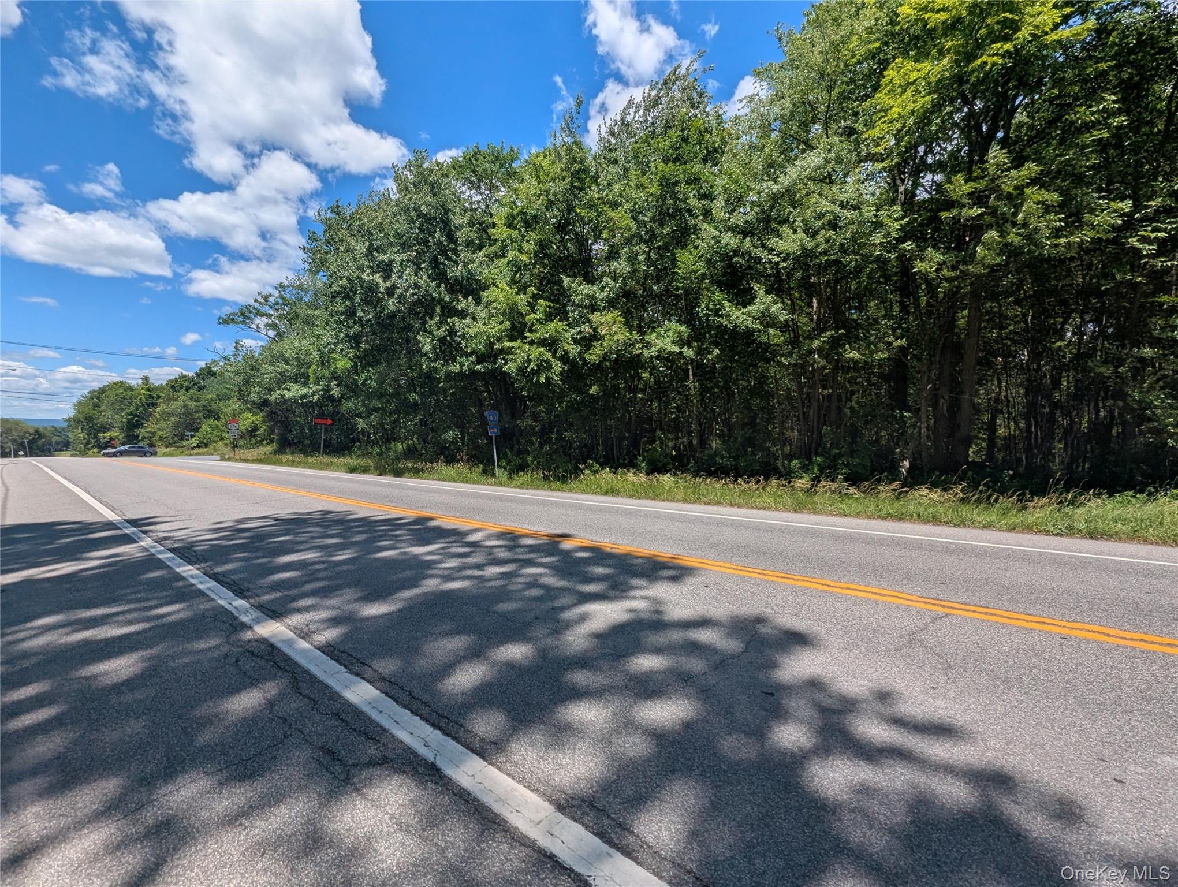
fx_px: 443
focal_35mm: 13
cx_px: 589
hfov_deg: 106.1
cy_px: 444
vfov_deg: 90.1
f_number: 2.2
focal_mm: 1.95
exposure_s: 1/1795
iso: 47
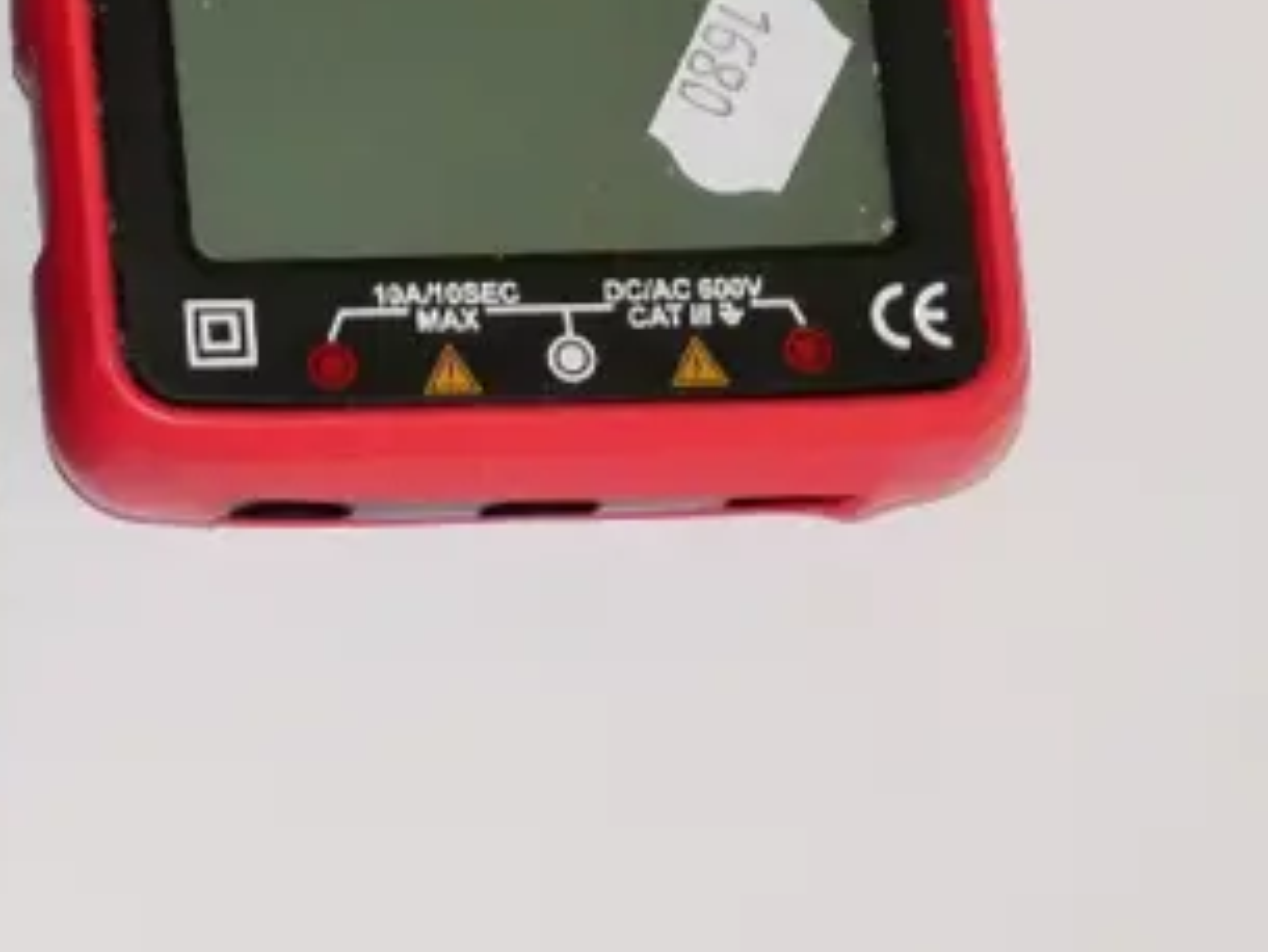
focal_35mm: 282
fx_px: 10334
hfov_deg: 6.9
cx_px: -856
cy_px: -301
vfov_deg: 5.2
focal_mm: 42
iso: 3200
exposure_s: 1/125
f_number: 5.6
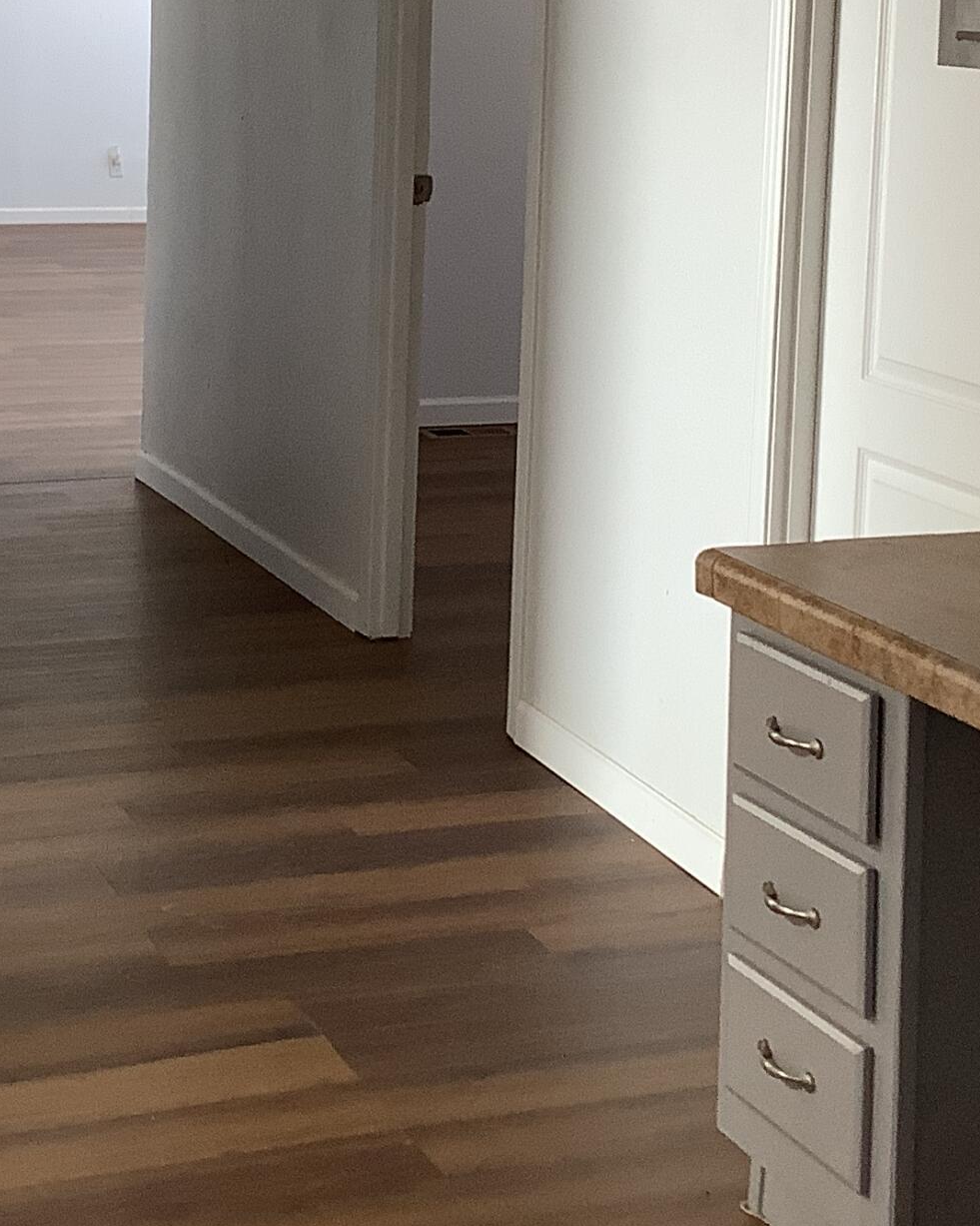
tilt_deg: -6.5
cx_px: 392
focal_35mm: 74
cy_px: 226
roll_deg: -1.7
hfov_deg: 20.7
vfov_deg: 25.2
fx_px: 2684
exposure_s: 1/60
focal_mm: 3.3
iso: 80
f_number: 2.4
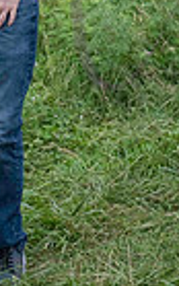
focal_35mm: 165
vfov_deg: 12.1
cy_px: -144
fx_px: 1287
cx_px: 29
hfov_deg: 7.9
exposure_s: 1/320
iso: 640
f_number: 5.6
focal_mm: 50
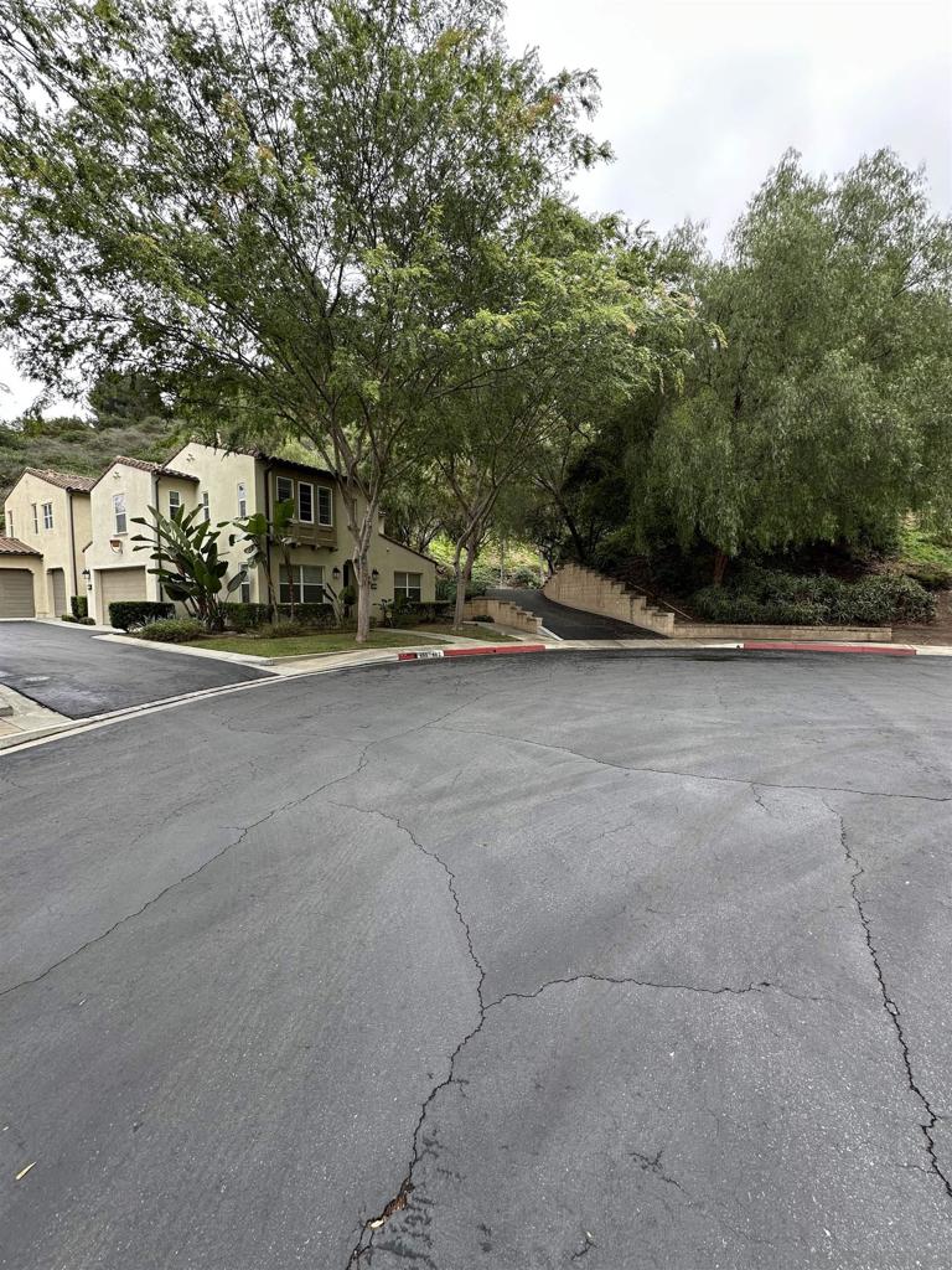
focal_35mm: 14
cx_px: 476
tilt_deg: -3.6
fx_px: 513
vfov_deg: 102.1
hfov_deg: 85.7
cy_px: 635
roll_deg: -0.4
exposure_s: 1/259
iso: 40
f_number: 2.2
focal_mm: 2.22
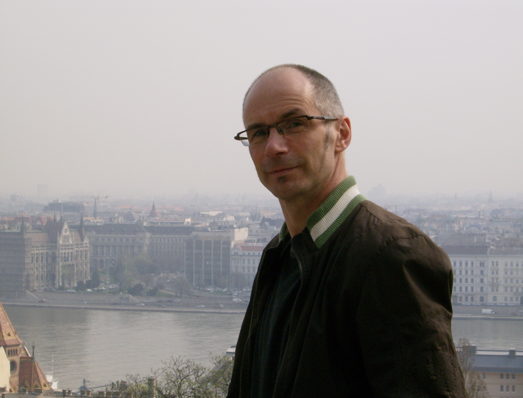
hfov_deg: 18.0
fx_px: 1655
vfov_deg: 13.7
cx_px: 262
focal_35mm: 109
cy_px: 199
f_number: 7.8
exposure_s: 1/284
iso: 100
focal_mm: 18
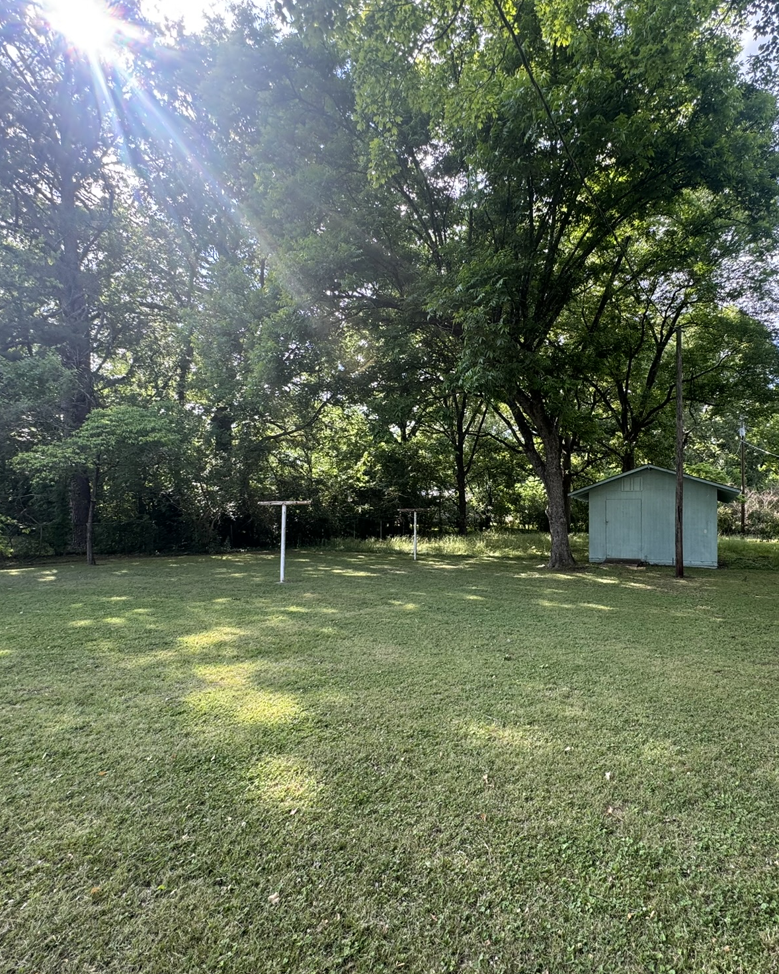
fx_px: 548
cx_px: 473
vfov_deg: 83.3
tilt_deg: +1.8
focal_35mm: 19
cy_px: 507
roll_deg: +0.0
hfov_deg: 70.0
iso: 40
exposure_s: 1/126
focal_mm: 2.22
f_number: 2.2
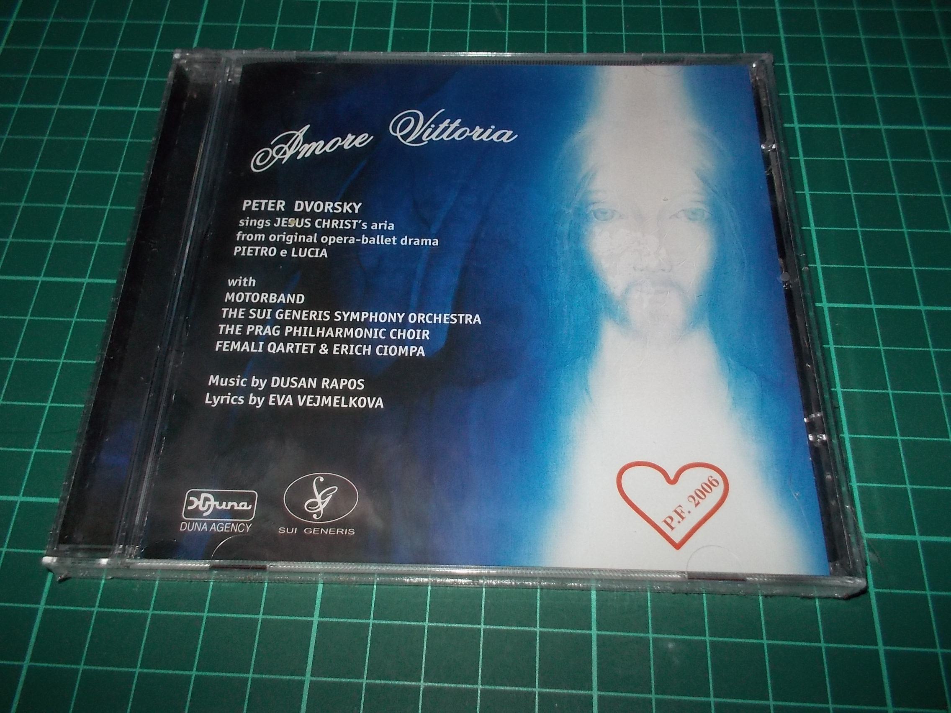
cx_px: 476
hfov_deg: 61.7
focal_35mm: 29
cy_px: 356
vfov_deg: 48.2
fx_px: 797
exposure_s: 1/30
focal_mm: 4.1
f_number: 3.3
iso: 200
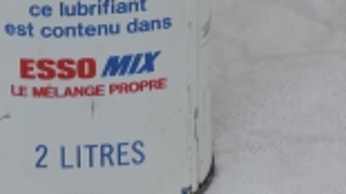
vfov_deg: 10.6
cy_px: -245
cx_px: 132
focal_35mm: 101
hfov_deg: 21.1
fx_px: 926
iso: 80
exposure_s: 1/640
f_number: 3
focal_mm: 4.3
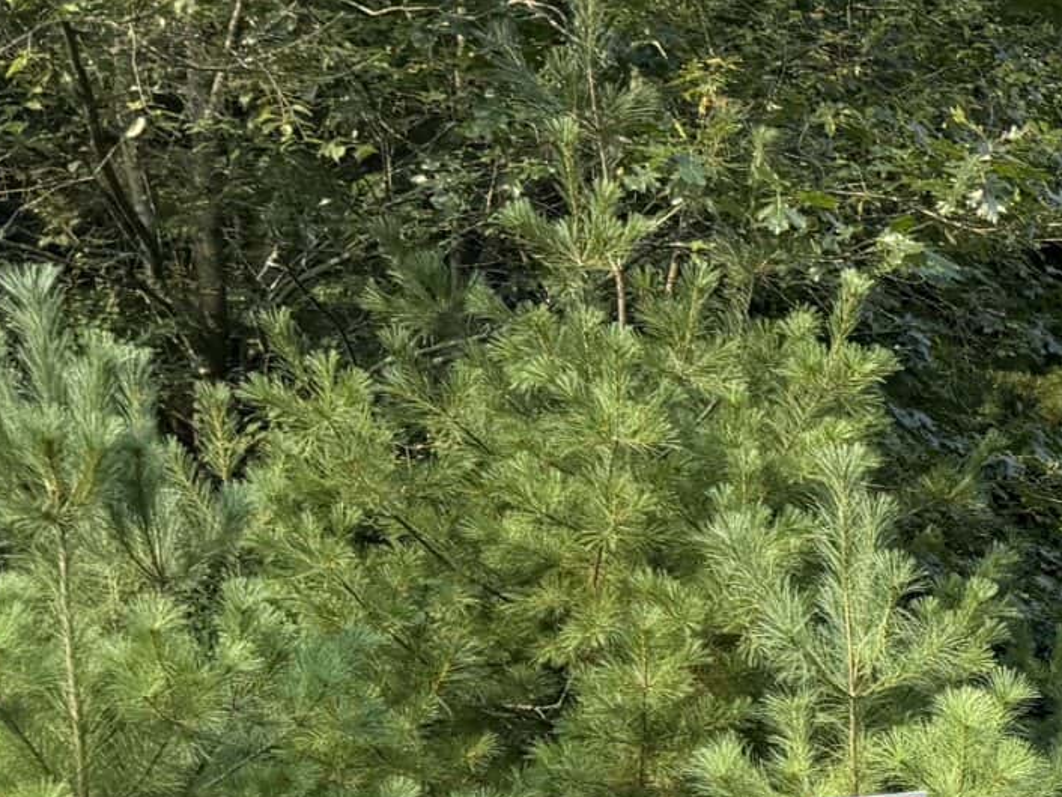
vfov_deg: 16.3
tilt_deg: -7.1
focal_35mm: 87
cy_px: 961
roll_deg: -0.4
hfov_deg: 18.7
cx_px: 1763
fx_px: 2670
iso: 80
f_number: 1.78
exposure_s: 1/1314
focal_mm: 6.76
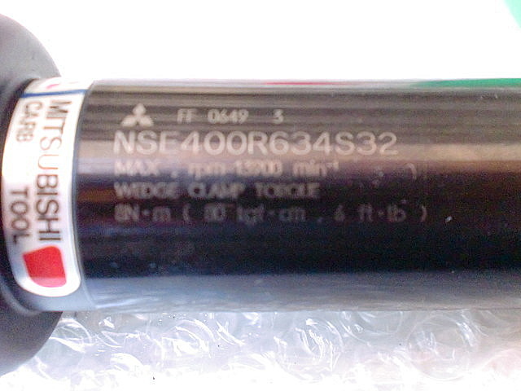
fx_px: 527
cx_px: 260
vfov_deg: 40.7
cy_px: 196
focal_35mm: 35
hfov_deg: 52.6
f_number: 3.1
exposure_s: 1/60
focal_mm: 6.3
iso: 1250
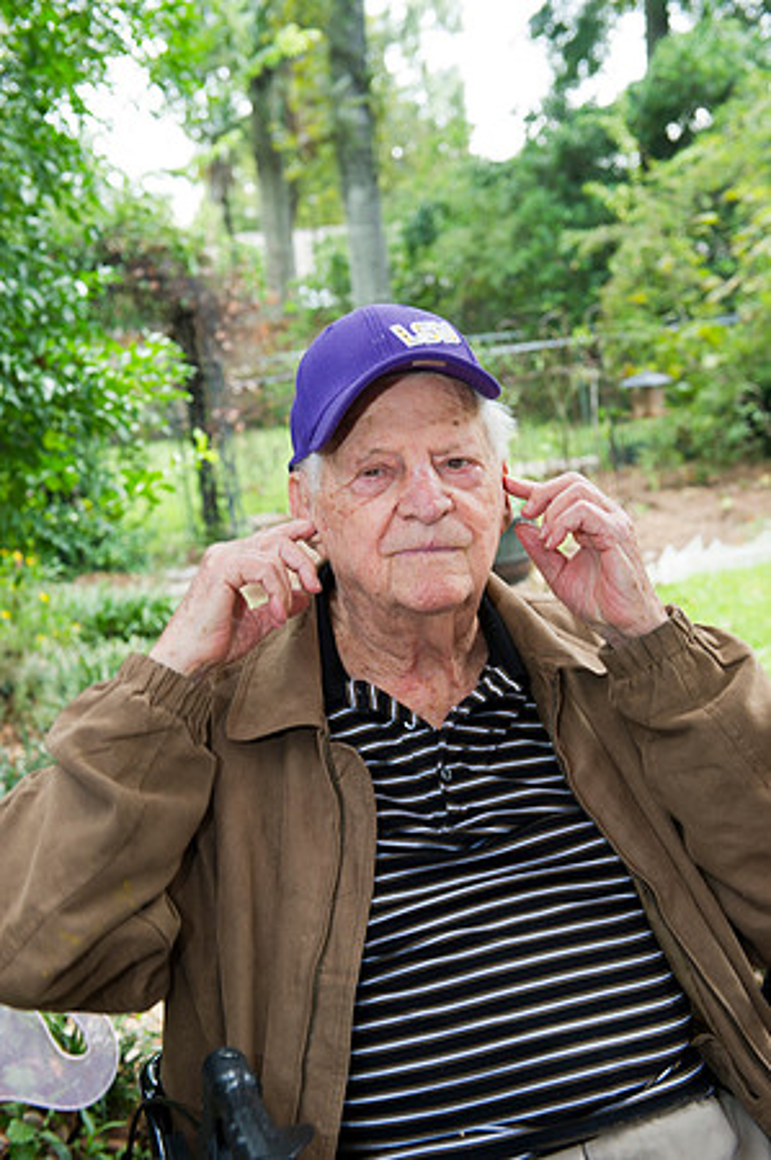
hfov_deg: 28.0
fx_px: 1545
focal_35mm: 48
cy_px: 580
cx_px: 386
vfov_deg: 41.2
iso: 250
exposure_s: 1/60
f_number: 5
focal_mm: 48
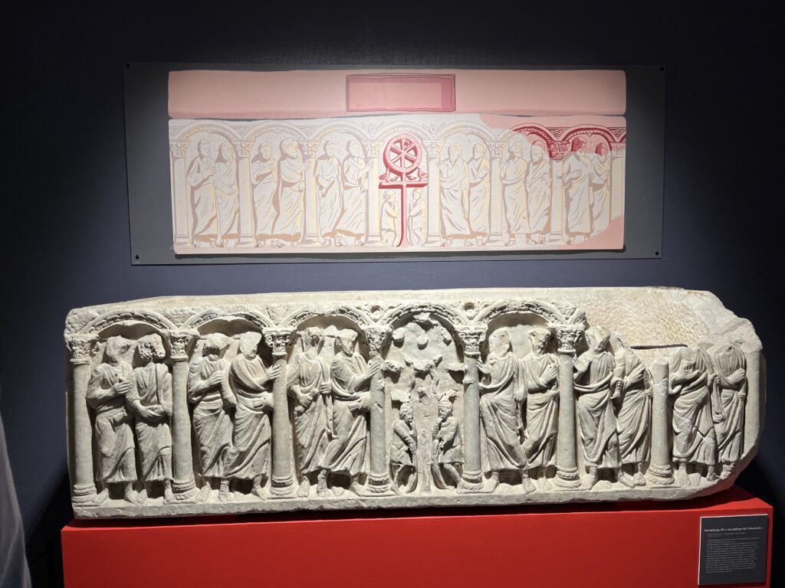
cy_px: 294
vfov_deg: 53.1
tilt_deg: -2.9
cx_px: 392
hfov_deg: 67.3
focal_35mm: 26
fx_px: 590
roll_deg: +1.1
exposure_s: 1/100
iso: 80
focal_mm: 5.1
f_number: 1.6
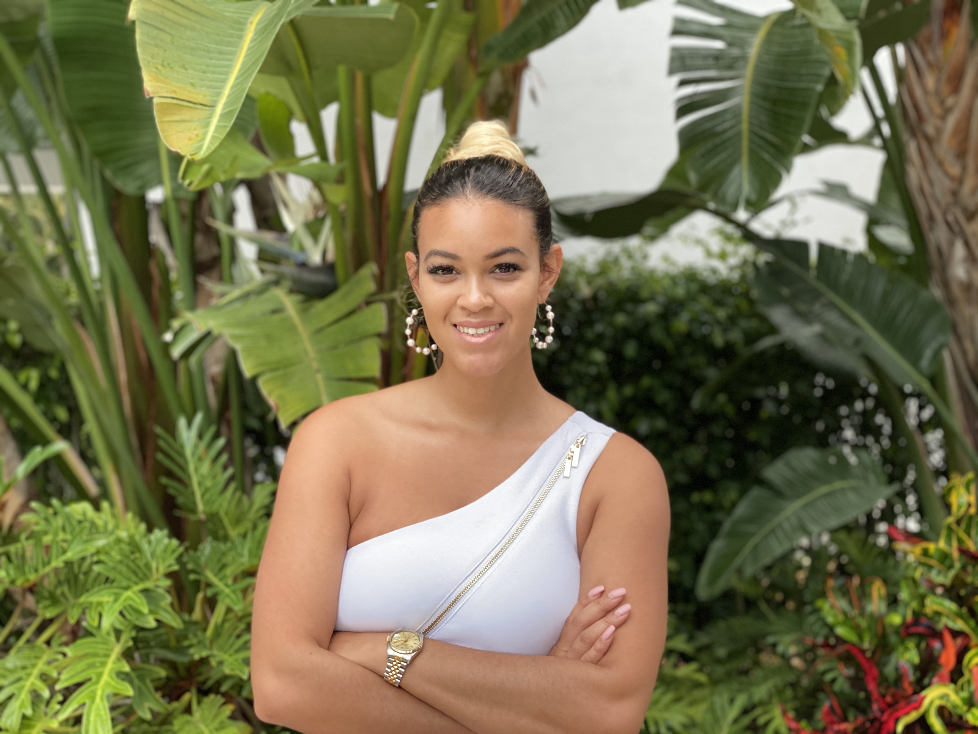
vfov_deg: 28.0
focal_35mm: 52
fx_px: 1469
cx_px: 489
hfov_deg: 36.8
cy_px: 367
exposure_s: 1/40
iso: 160
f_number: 2
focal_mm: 6
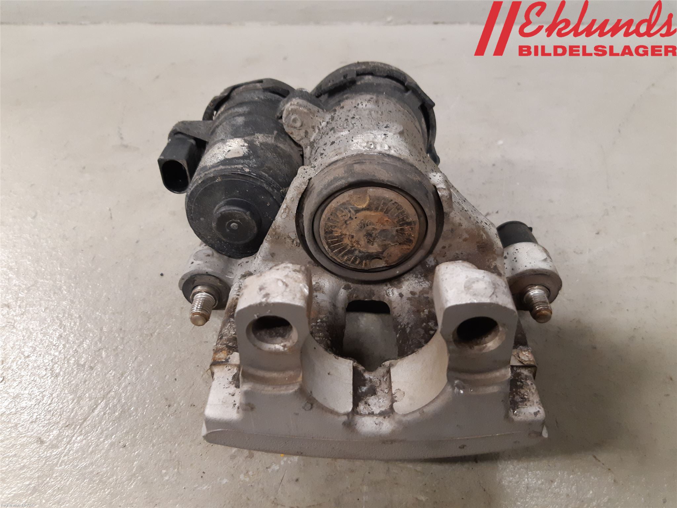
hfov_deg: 67.3
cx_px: 338
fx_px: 508
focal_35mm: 26
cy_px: 254
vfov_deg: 53.1
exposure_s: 1/50
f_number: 1.7
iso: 250
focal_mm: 3.93
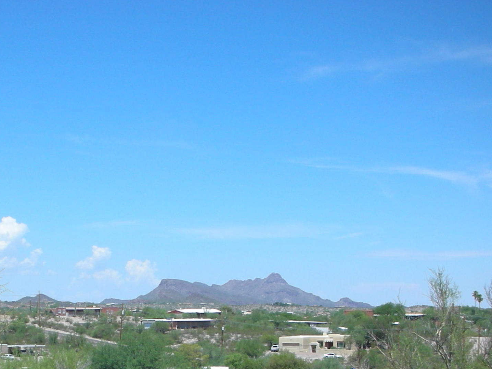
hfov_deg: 26.3
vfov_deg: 19.5
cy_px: 379
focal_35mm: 73
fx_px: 1038
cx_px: 109
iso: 50
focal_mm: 5.8
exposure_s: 1/100
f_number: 8.5
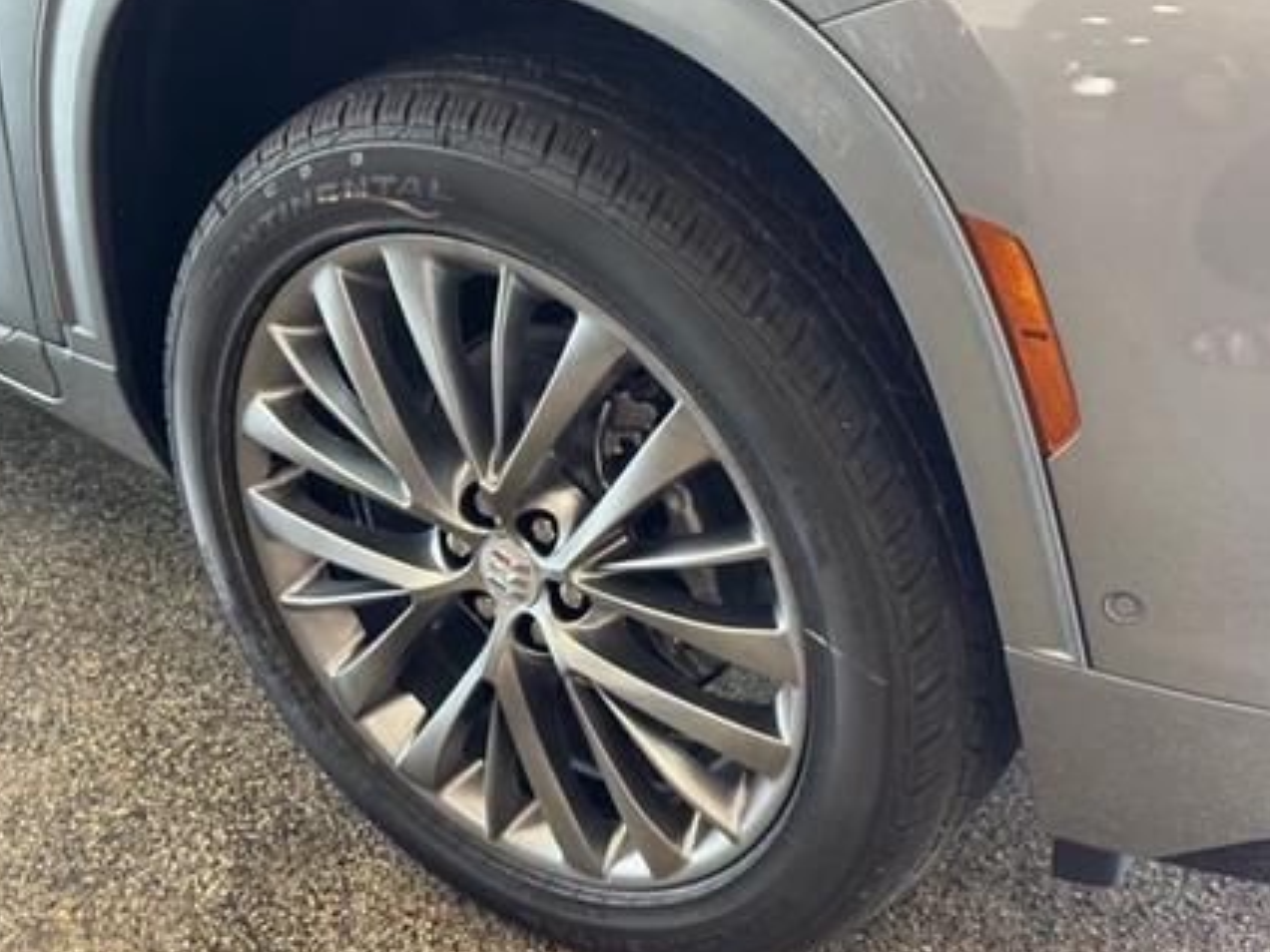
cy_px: 500
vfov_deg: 25.7
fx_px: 2091
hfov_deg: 33.8
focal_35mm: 57
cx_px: 614
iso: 100
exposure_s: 1/60
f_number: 1.78
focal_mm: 6.76
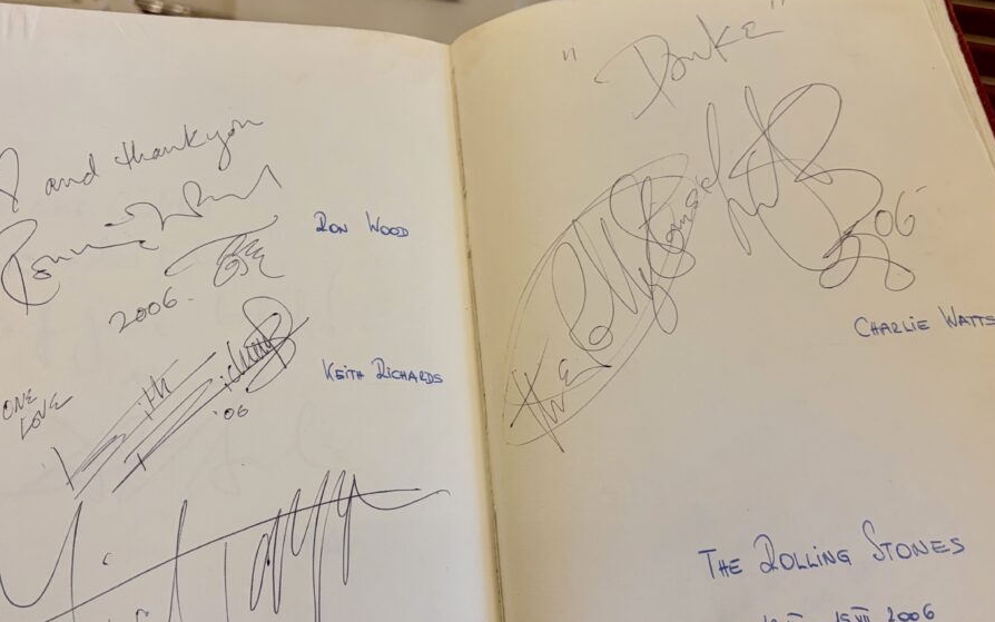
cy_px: 295
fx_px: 1003
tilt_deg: -19.8
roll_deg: -9.4
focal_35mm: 37
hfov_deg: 52.7
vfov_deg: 34.4
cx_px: 491
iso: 100
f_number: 1.6
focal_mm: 5.96
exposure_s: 1/100
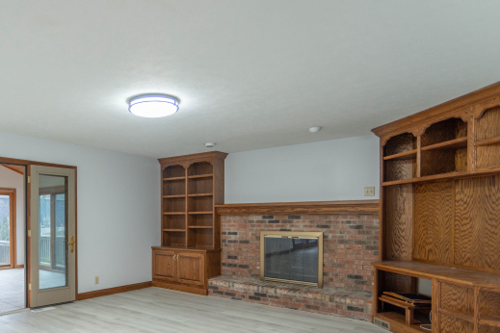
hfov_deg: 67.0
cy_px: 200
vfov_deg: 49.2
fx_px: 361
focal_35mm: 26
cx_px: 156
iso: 400
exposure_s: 1/50
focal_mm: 18
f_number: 3.5
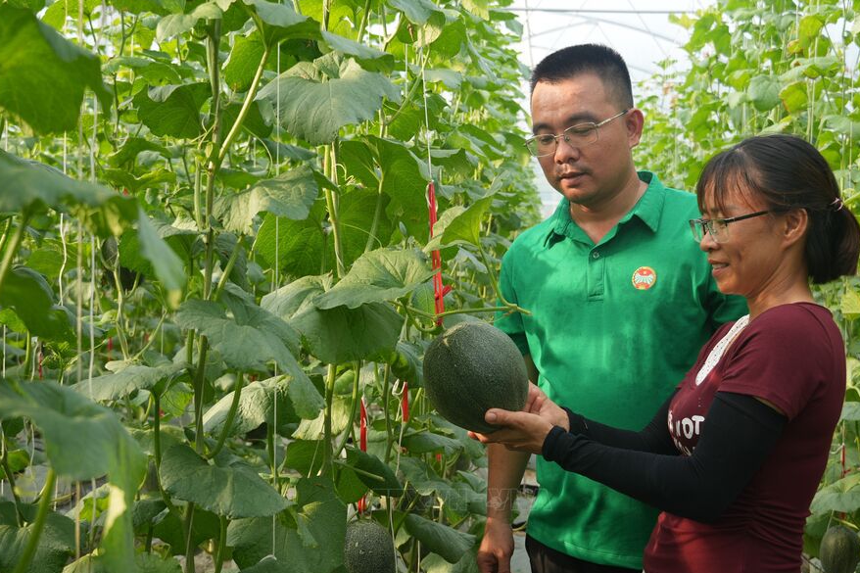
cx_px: 462
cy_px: 303
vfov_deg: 27.5
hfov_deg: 40.3
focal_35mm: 49
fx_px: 1170
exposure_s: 1/60
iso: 100
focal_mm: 28
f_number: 4.5
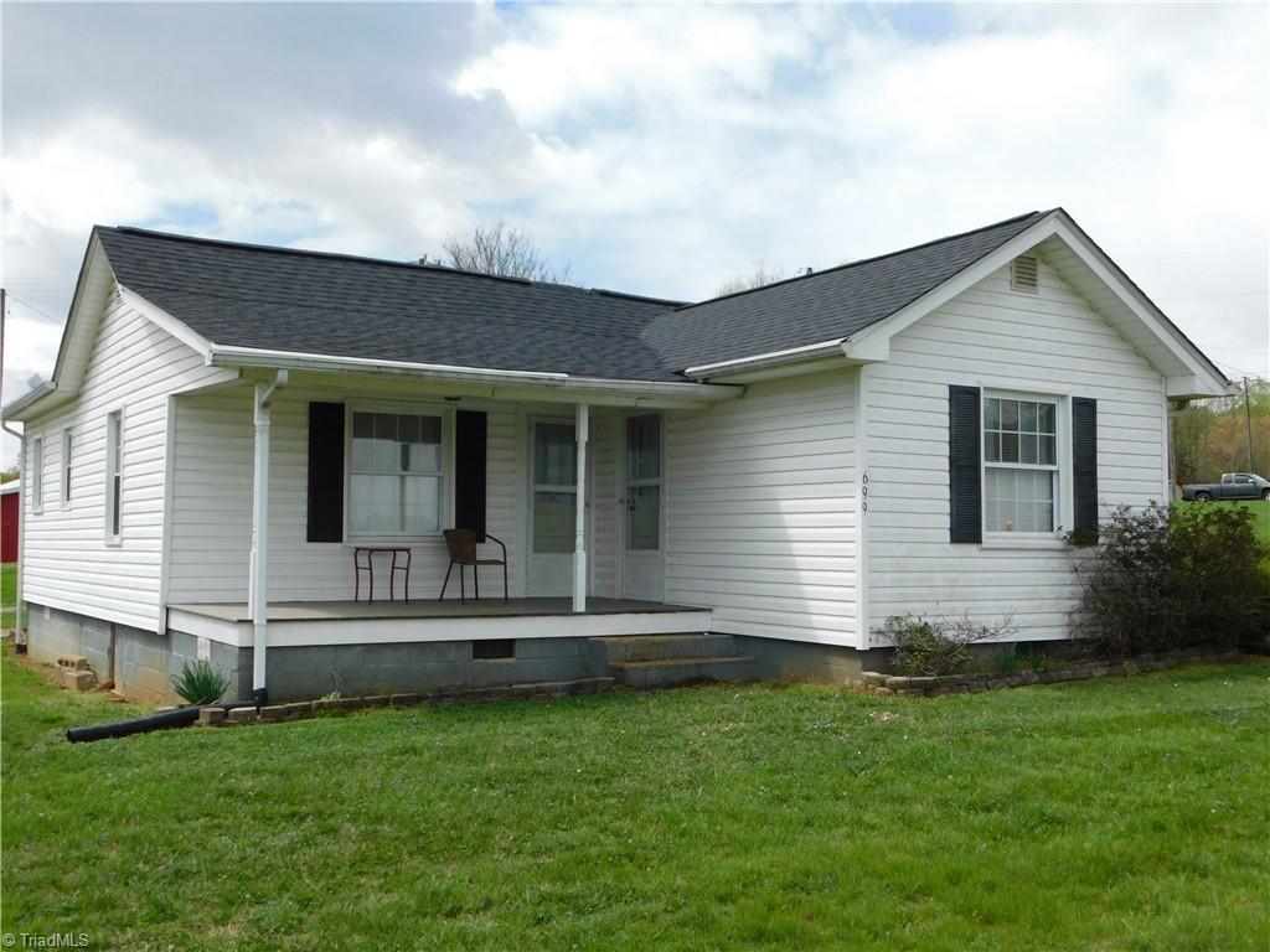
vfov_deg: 39.7
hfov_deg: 51.4
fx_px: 1321
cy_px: 476
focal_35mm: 36
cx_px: 635
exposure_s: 1/1250
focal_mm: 6.3
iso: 125
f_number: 3.5
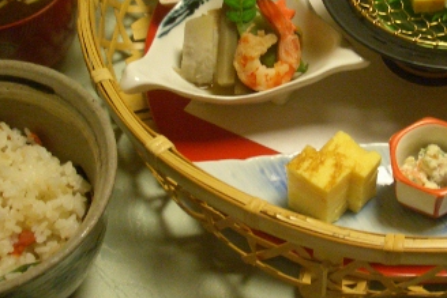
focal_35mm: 71
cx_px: 308
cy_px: 80
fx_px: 882
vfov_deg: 19.1
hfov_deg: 28.2
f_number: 2.6
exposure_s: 1/30
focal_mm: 5.8
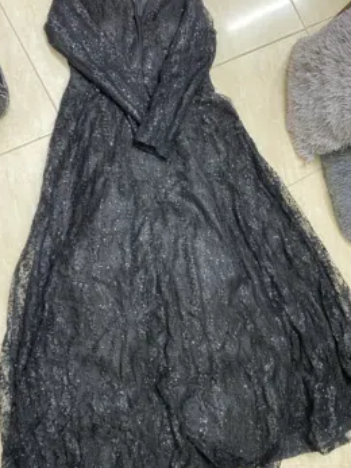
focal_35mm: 30
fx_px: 406
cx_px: 178
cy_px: 227
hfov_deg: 46.8
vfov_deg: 60.0
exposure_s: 1/33
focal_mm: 4.25
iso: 400
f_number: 1.8
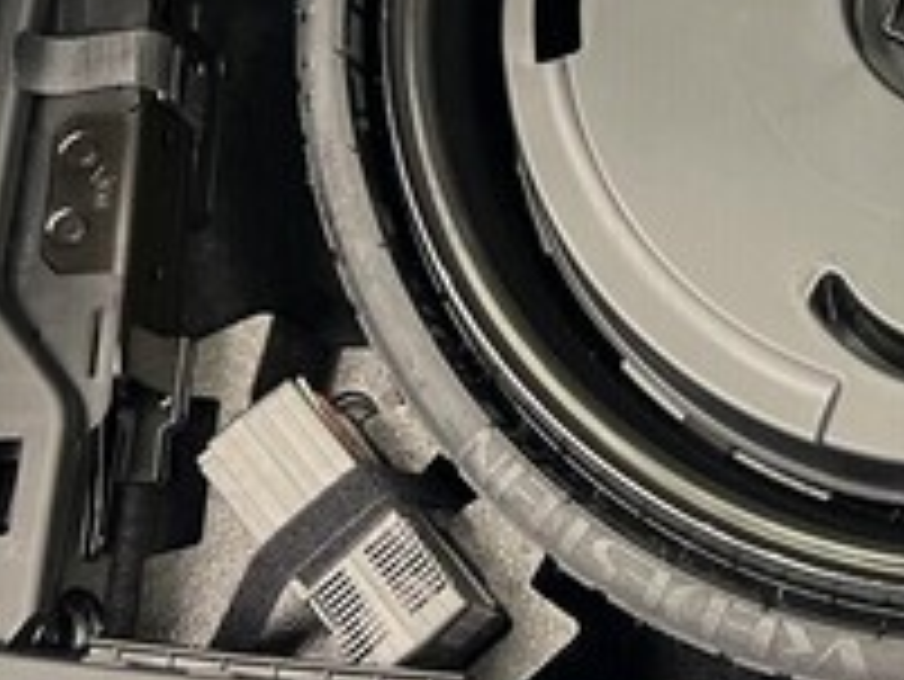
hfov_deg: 25.3
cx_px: 1012
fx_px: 1855
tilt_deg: -68.6
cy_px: 92
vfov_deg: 20.4
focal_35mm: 71
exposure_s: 1/60
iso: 400
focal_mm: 5.7
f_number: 1.5
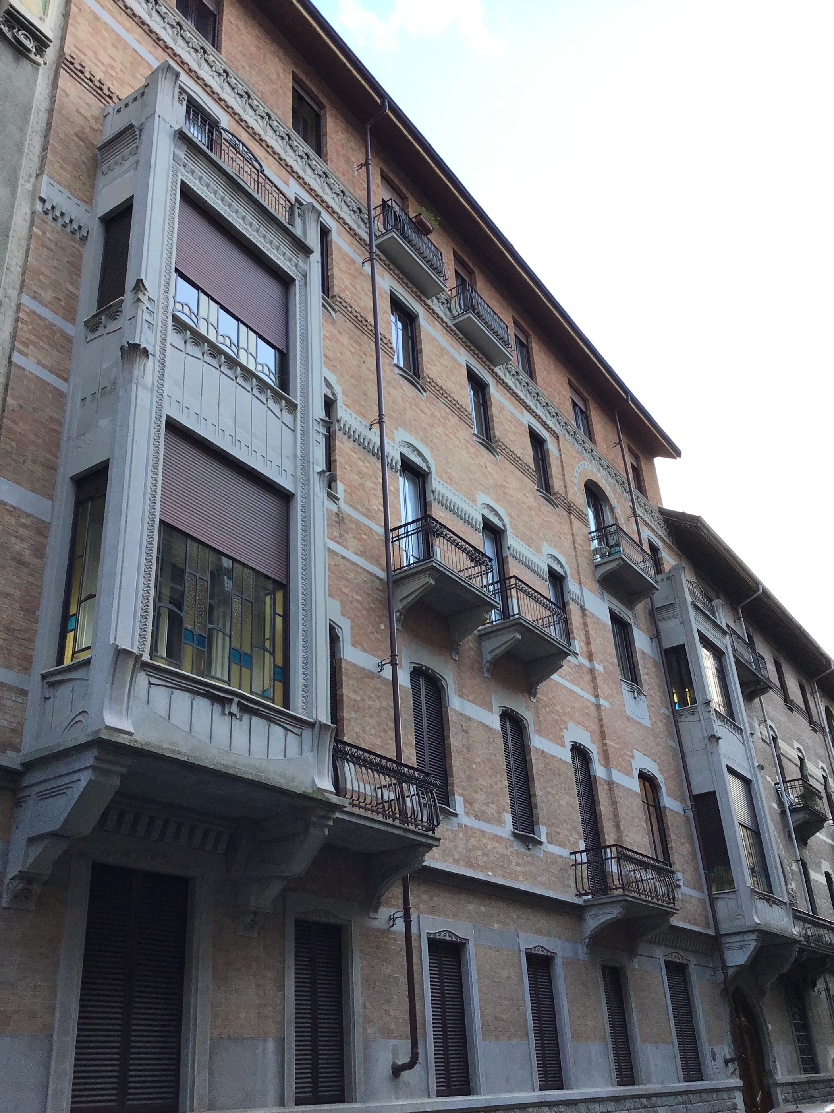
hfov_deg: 45.4
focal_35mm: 31
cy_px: 556
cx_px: 417
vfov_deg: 58.4
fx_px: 996
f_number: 2.4
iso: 25
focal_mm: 3.3
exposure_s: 1/50
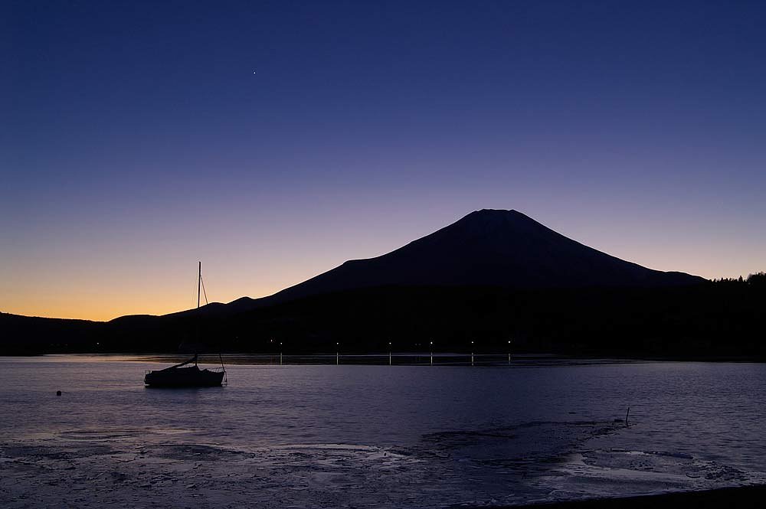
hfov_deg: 49.6
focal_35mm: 39
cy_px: 254
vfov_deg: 34.2
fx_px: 829
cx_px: 383
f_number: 14
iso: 200
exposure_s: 1/1.67
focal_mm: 26
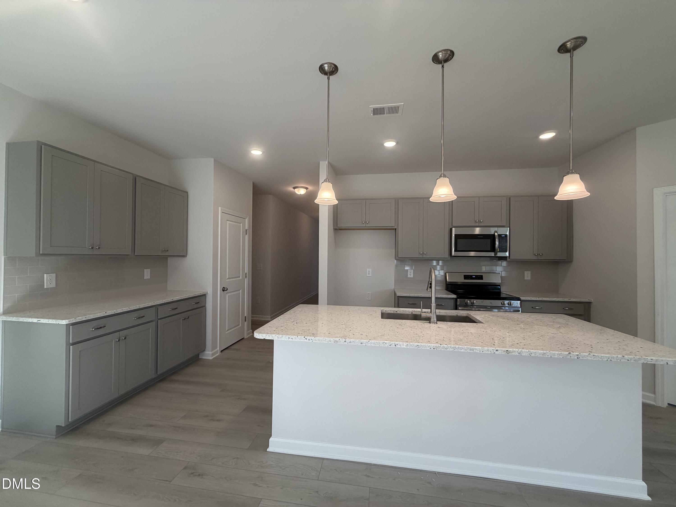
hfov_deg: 102.1
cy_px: 254
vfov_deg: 85.7
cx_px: 338
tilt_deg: +1.7
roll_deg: -0.9
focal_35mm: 14
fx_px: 273
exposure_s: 1/120
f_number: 2.2
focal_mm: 2.22
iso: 100
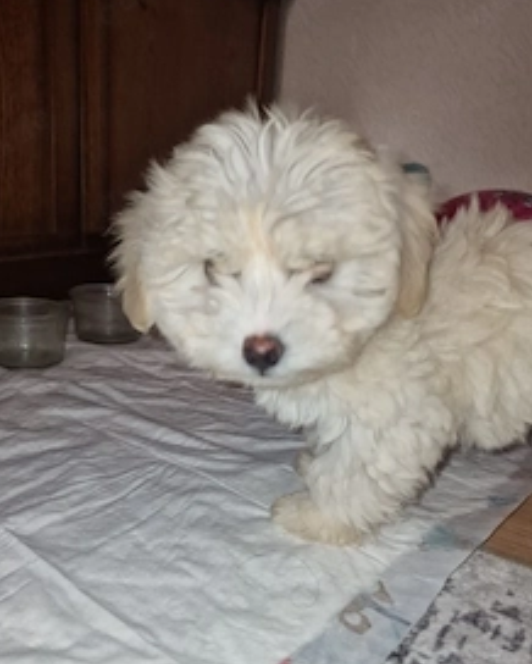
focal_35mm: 33
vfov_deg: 54.0
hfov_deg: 44.4
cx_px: 220
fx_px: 649
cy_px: 378
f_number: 1.8
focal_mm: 6.4
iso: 70
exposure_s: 1/50
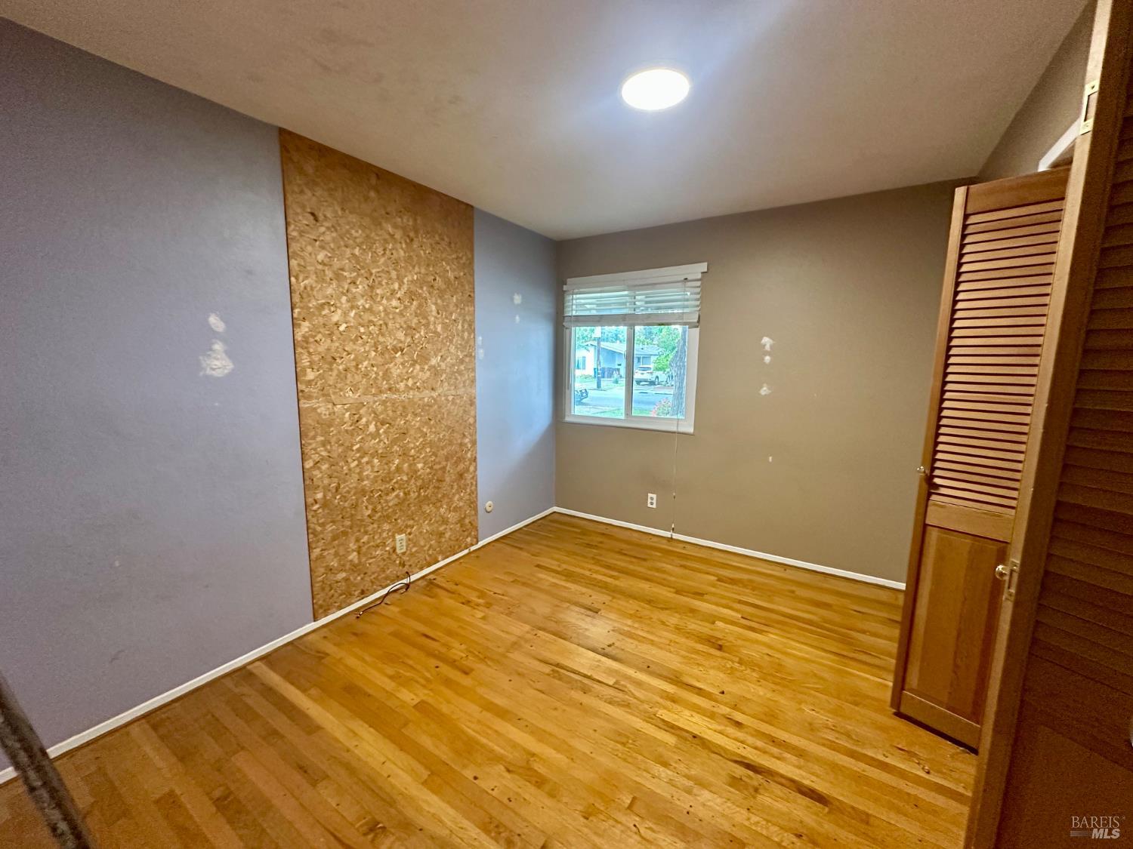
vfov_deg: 85.7
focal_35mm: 14
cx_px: 566
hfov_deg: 102.1
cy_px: 424
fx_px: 458
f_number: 2.2
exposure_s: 1/60
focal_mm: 2.22
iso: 500
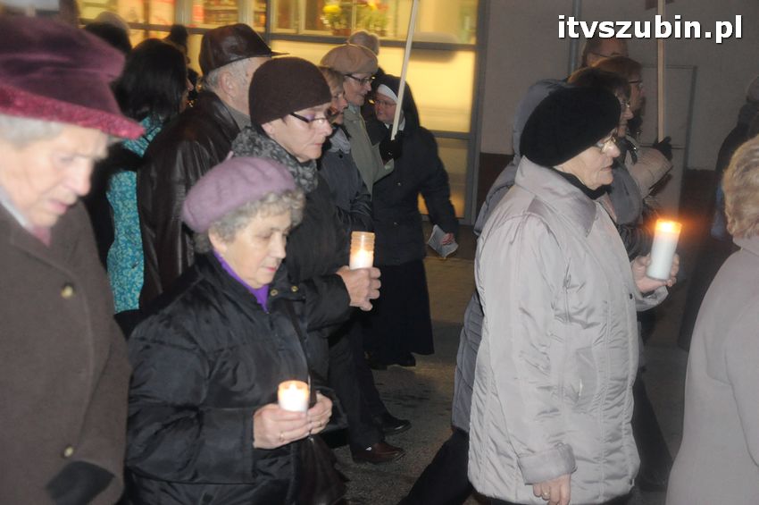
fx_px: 1422
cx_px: 380
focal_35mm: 68
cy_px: 252
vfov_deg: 20.1
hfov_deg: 29.9
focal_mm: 45
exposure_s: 1/60
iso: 2000
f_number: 5
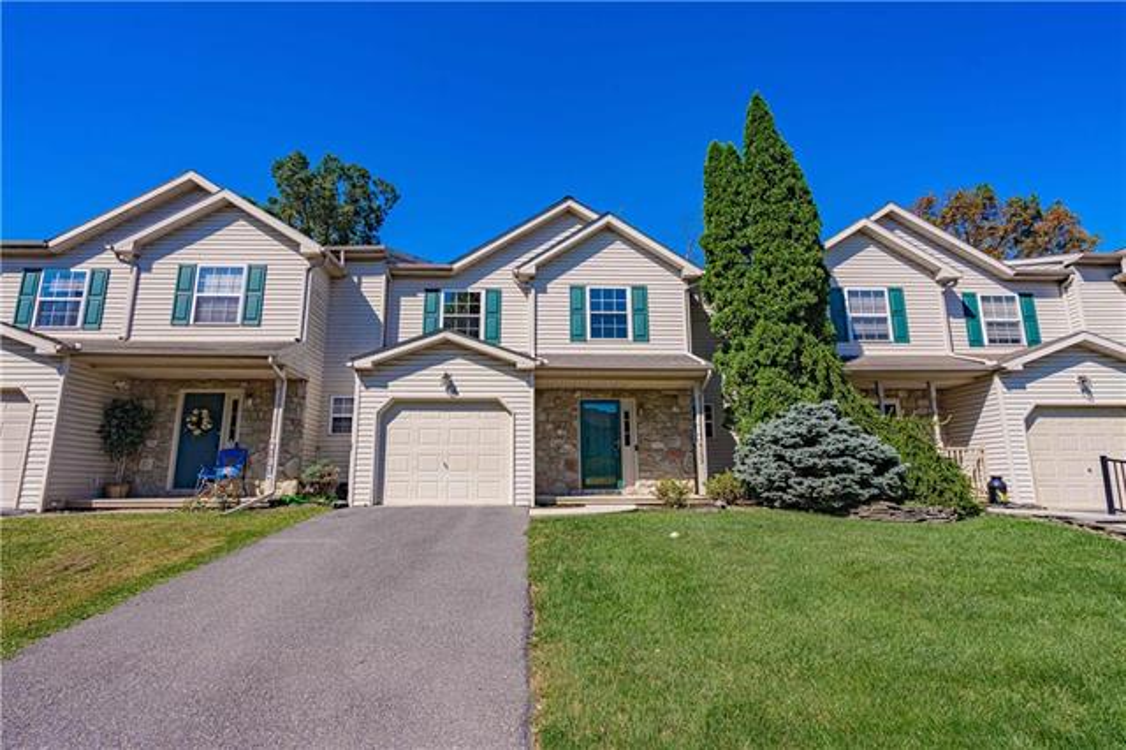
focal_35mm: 16
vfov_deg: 73.7
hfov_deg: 96.8
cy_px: 375
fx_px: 500
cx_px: 563
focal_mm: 16
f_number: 9
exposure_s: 1/5000
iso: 320
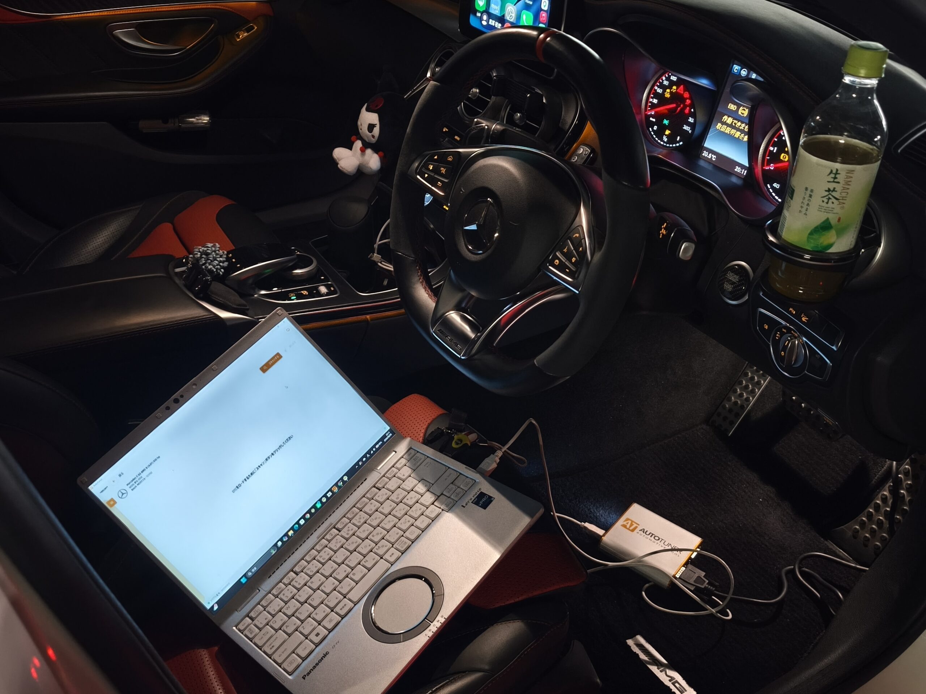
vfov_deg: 41.8
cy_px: 347
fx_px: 910
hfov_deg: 54.0
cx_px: 463
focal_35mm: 34
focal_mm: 6.57
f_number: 1.6
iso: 2500
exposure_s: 1/24.4
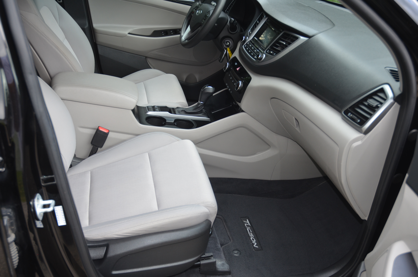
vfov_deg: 36.7
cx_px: 209
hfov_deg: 53.2
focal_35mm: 36
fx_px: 417
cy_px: 138
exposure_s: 1/125
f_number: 3.8
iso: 400
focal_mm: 24
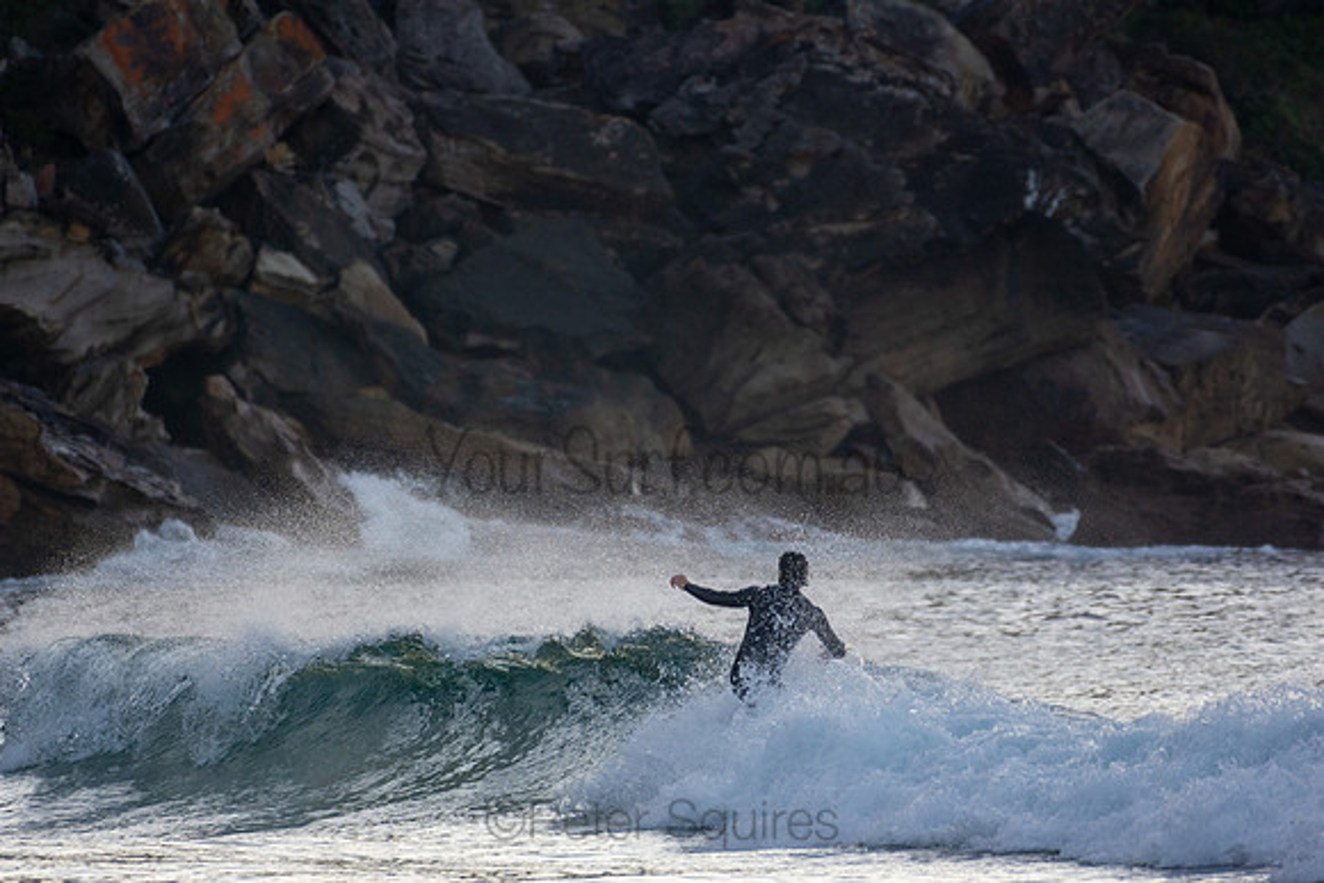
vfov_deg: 1.8
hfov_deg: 2.7
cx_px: 662
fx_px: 27588
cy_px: 442
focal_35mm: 750
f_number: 5.6
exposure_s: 1/1000
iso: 500
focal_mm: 500
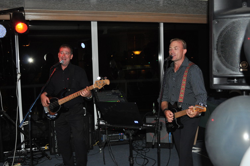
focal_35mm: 39
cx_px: 125
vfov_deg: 34.1
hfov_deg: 49.6
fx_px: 270
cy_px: 83
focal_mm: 26
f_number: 4.2
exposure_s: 1/60
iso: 800
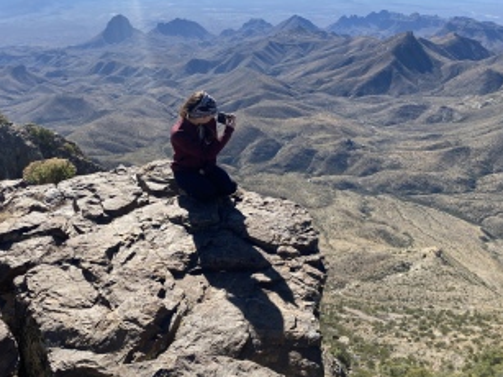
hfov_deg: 58.0
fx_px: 450
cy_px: 156
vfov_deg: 45.2
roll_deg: +0.2
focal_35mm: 31
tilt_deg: -21.1
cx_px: 208
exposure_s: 1/2358
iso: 32
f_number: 1.8
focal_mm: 4.25
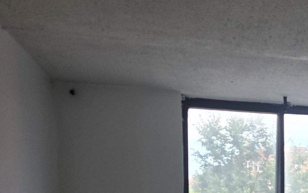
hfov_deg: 31.4
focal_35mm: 60
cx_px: 309
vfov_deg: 19.7
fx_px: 504
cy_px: 261
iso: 40
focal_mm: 5.4
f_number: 1.8
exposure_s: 1/180
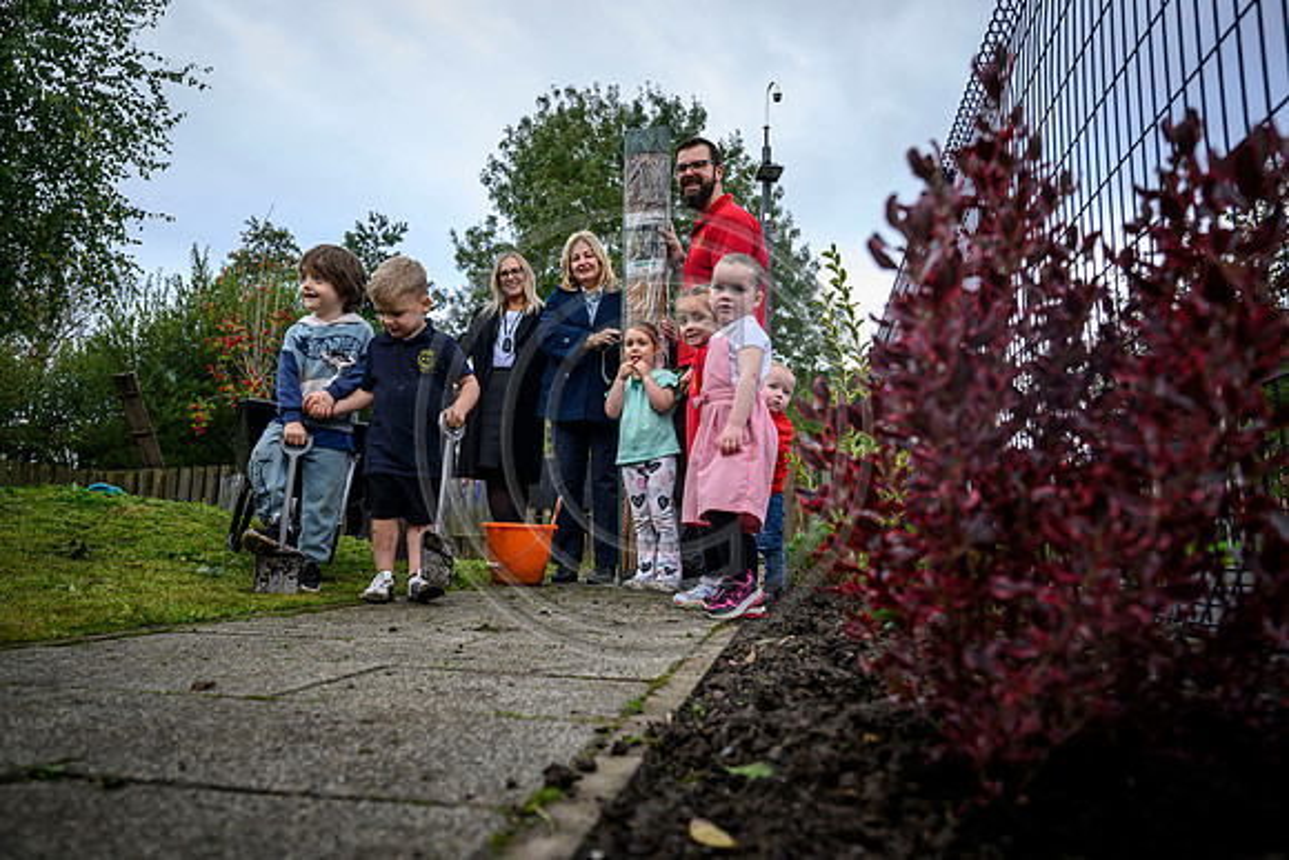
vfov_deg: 53.2
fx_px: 859
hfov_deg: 73.7
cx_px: 644
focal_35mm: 24
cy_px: 430
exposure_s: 1/320
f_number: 4.5
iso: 1000
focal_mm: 24
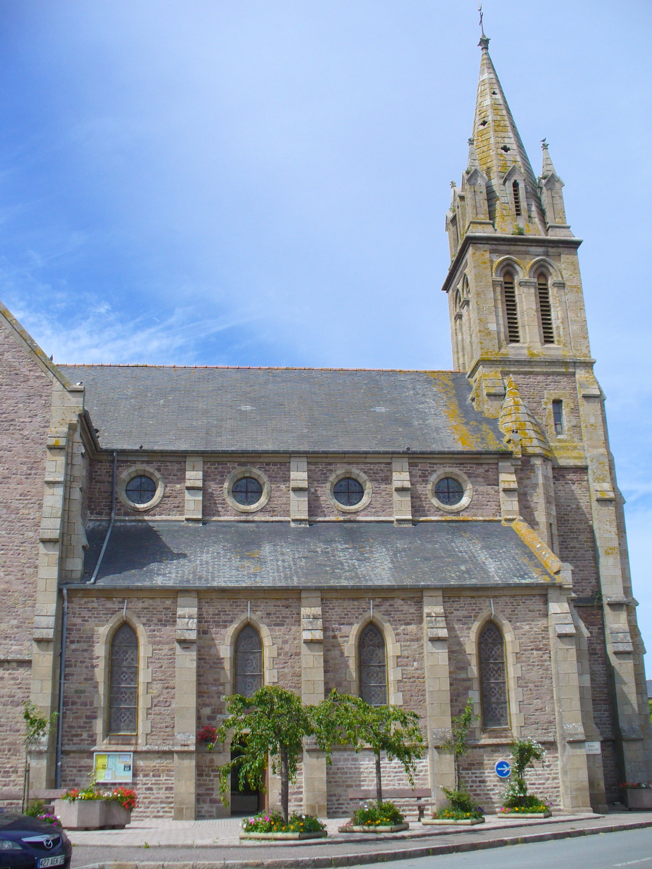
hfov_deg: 38.7
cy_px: 434
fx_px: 929
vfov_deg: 50.1
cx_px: 326
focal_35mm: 37
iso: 80
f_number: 5.6
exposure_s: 1/400
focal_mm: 6.1
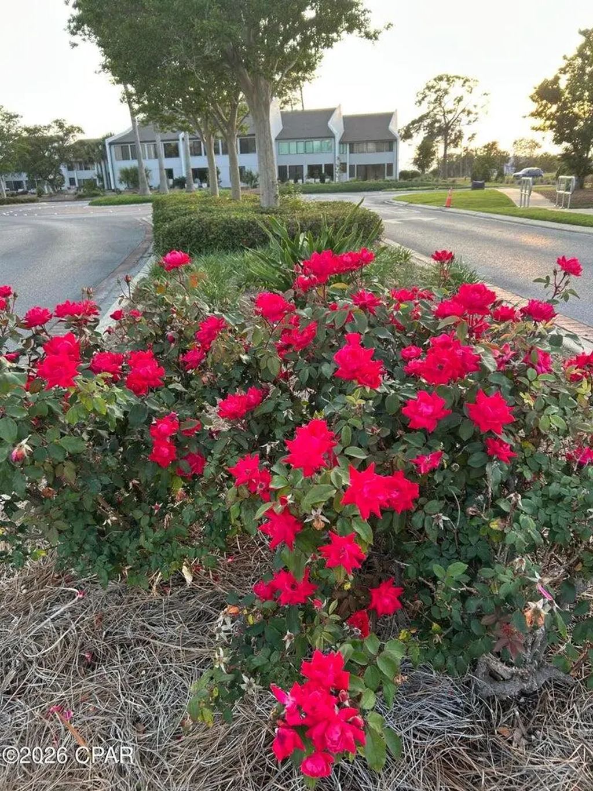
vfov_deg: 67.3
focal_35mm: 26
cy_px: 396
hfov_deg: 53.1
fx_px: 594
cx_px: 296
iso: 50
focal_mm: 5.7
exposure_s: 1/121
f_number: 1.5
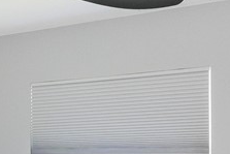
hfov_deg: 23.4
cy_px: 206
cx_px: -57
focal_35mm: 78
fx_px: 499
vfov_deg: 16.5
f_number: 4
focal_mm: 16
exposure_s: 1/160
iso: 1250
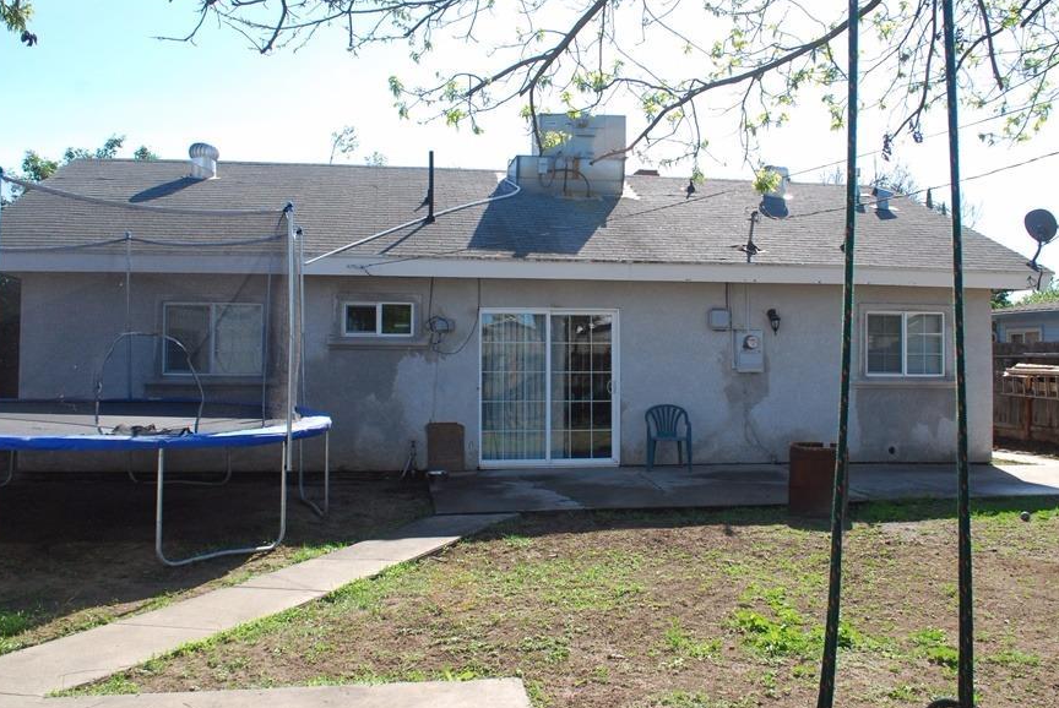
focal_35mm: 32
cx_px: 536
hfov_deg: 58.7
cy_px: 331
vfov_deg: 41.2
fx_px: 942
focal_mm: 18
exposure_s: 1/320
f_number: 9
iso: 400
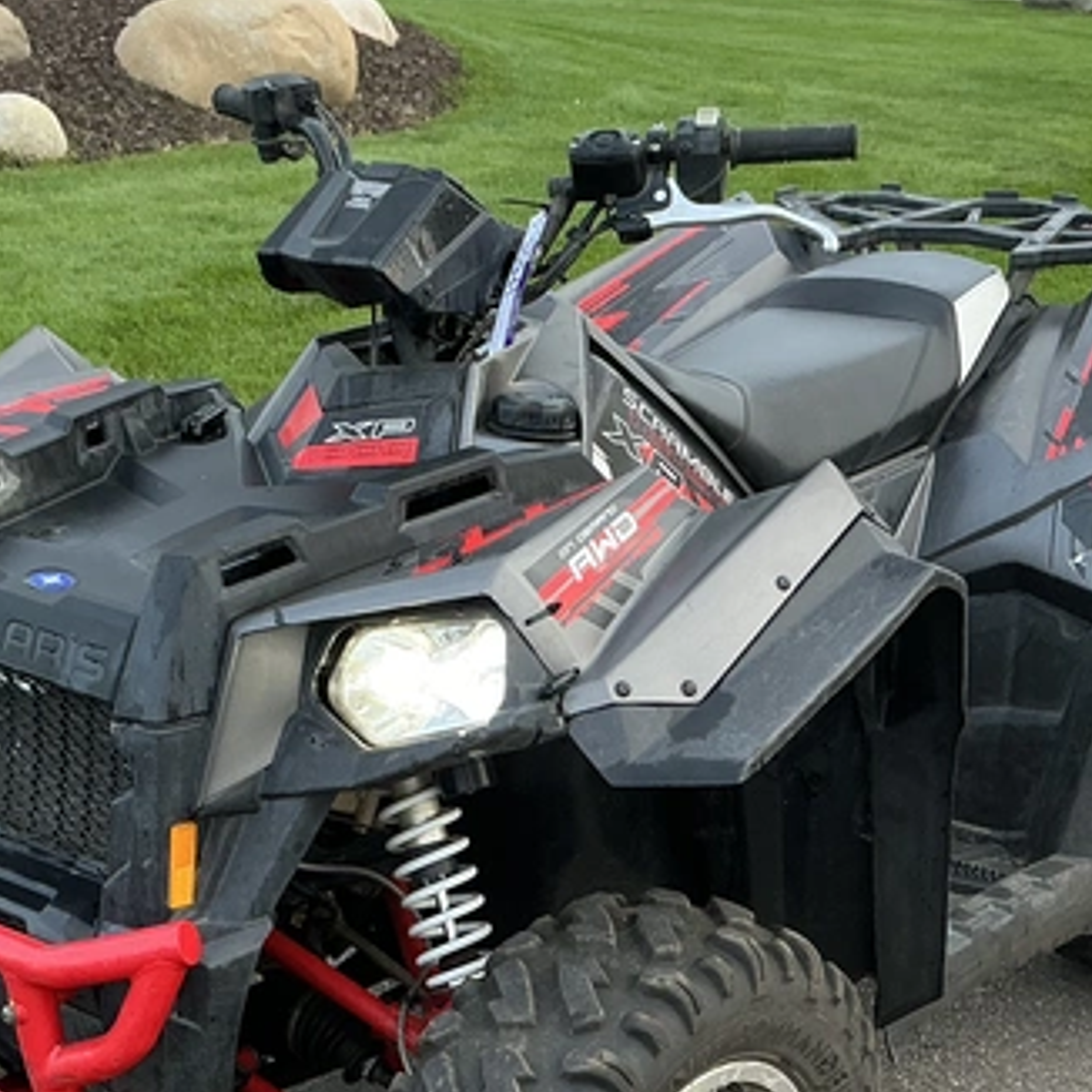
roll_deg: -1.3
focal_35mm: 57
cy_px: 839
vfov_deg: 29.5
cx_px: 583
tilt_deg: -25.3
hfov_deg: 30.0
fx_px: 2034
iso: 40
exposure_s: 1/122
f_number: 1.8
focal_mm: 3
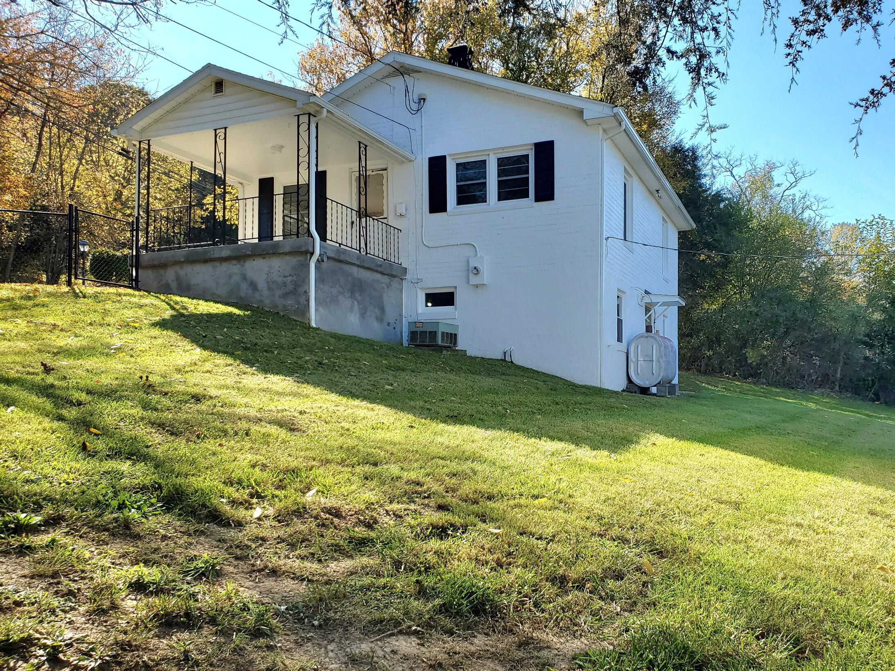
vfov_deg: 53.0
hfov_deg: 67.3
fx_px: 672
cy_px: 336
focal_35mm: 26
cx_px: 448
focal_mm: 4.3
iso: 50
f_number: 2.4
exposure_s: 1/909
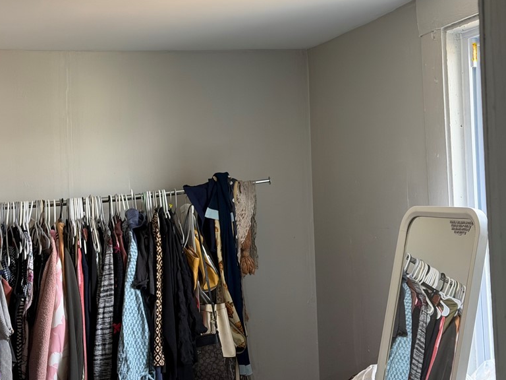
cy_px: 160
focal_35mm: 64
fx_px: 936
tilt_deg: +1.3
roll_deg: +3.3
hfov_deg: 30.2
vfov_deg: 22.9
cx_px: 202
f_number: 1.78
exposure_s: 1/60
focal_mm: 6.76
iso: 125
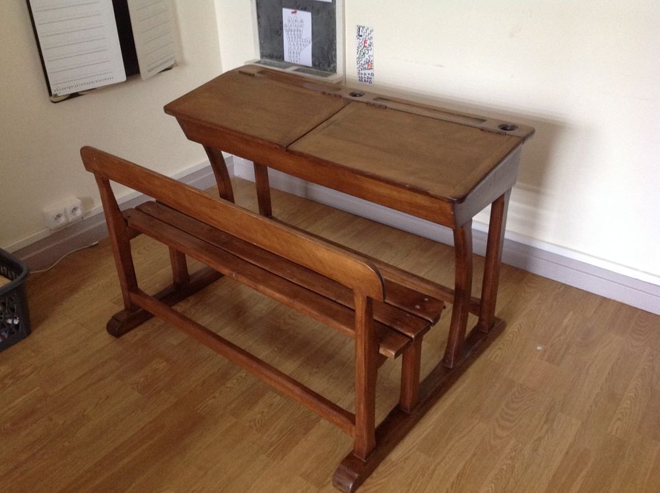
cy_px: 246
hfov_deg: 52.7
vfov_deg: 40.6
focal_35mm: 35
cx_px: 330
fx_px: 666
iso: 250
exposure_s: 1/15
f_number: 2.4
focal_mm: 4.28
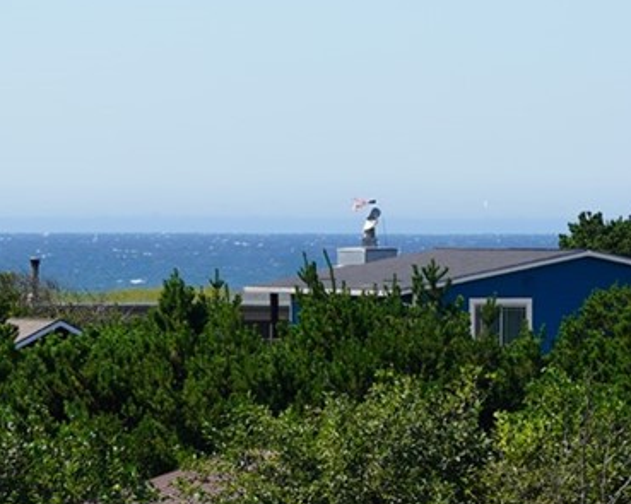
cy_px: 343
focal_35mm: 427
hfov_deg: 4.5
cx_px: 12
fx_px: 7972
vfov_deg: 3.6
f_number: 5
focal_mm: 105
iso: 100
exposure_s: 1/500
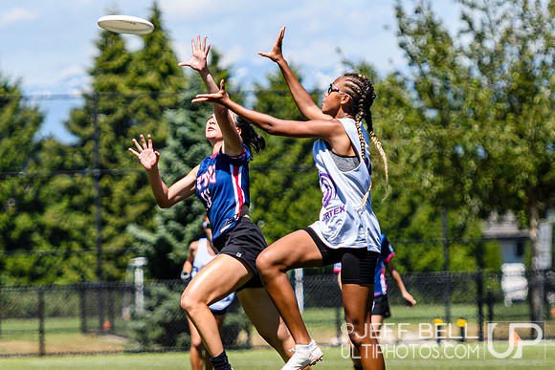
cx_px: 260
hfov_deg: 5.1
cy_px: 204
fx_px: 6248
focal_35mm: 405
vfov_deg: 3.4
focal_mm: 145
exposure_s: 1/1250
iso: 100
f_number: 3.2
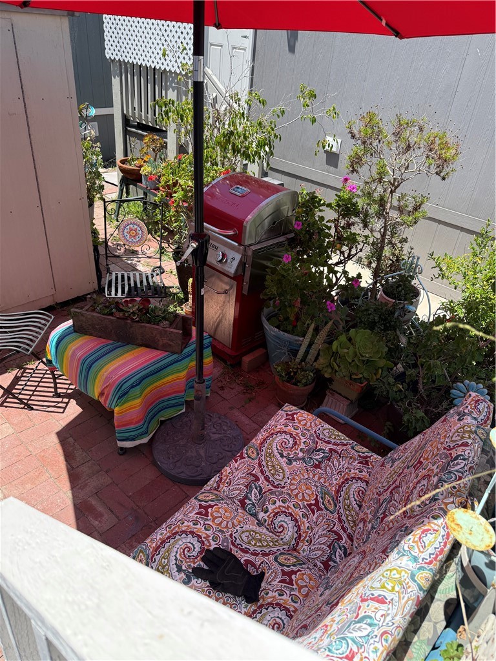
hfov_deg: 56.8
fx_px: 459
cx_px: 248
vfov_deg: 71.6
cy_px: 330
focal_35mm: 24
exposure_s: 1/2445
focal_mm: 6.76
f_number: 1.78
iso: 100
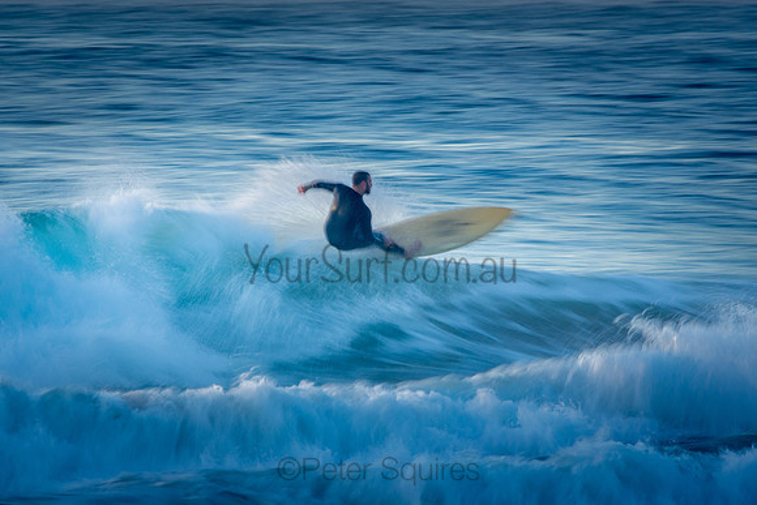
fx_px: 15162
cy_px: 247
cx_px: 386
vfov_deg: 1.9
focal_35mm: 721
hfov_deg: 2.9
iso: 100
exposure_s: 1/15
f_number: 18
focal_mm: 450
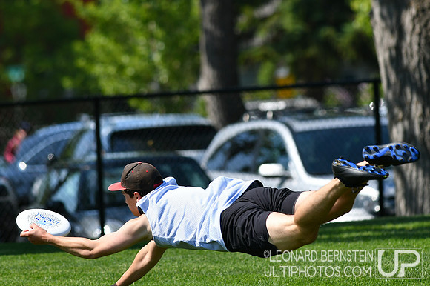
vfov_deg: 3.1
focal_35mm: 450
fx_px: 5372
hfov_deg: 4.6
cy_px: 143
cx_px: 215
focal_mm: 300
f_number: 4.5
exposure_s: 1/1600
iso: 200
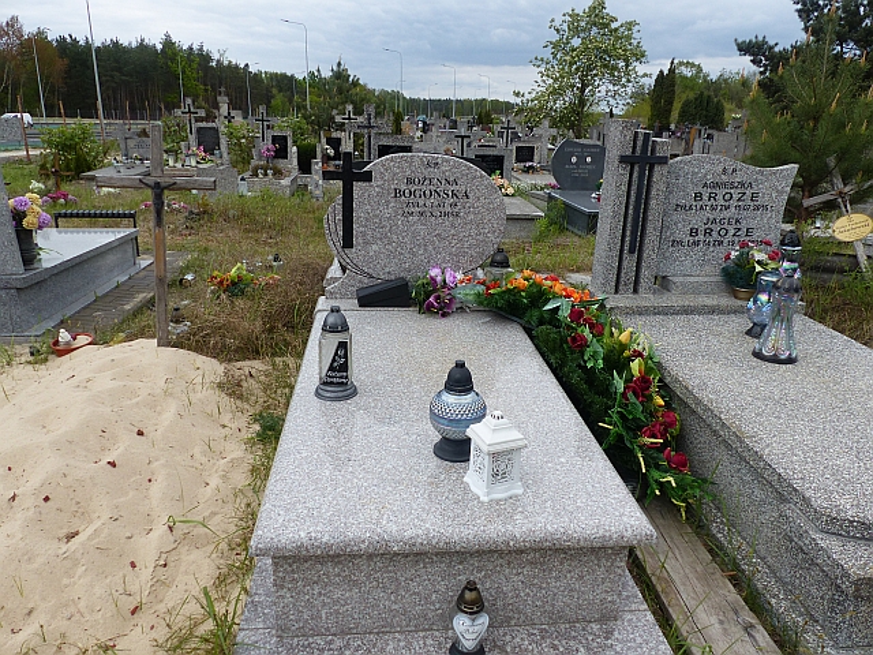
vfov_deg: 54.9
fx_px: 630
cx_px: 436
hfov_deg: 69.4
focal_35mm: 25
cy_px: 328
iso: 100
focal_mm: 4.5
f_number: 4
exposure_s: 1/400
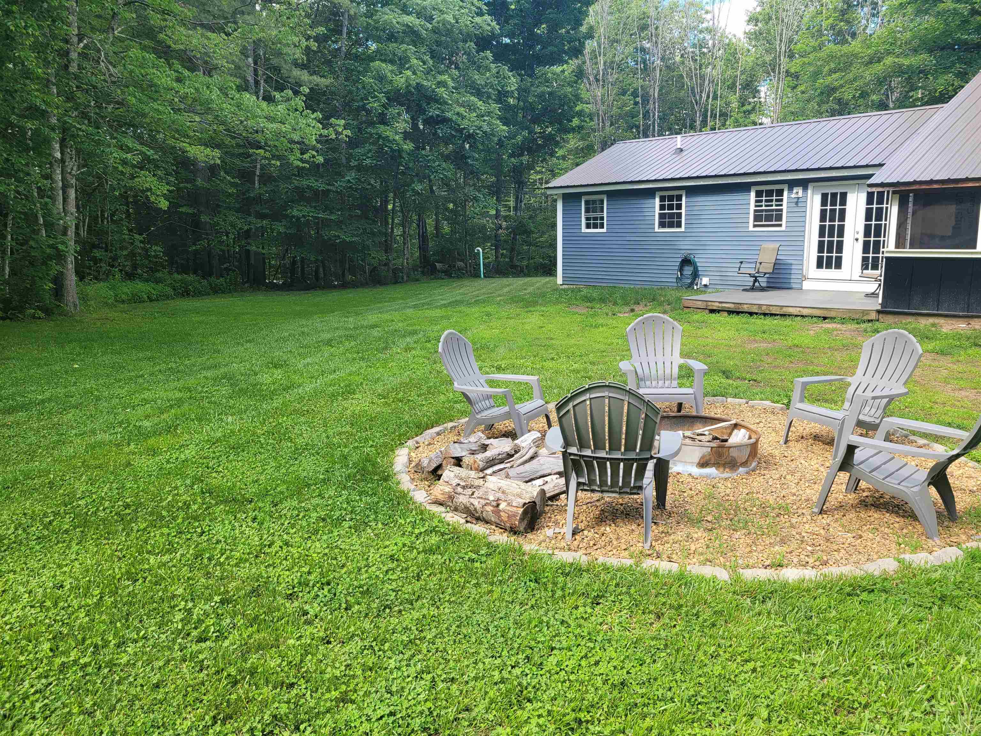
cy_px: 368
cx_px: 490
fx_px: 737
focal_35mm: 26
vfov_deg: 53.1
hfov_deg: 67.3
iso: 40
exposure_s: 1/376
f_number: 1.8
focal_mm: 5.4
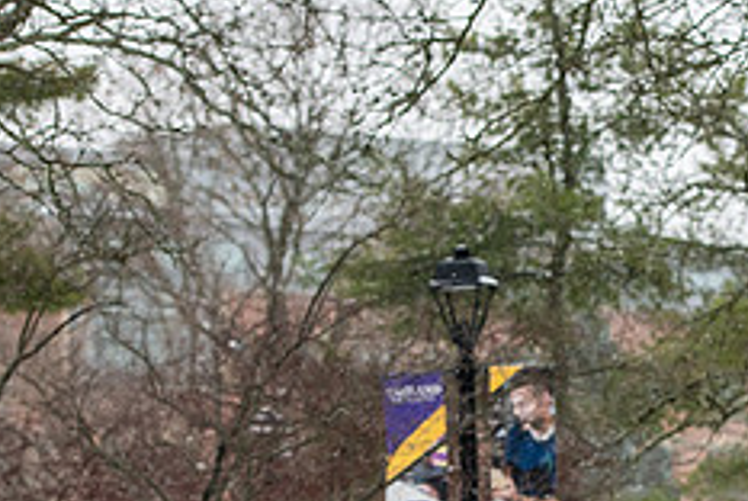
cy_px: 535
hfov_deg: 10.5
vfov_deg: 7.1
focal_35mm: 194
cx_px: 726
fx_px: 4036
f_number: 4
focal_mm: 78
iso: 500
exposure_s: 1/320
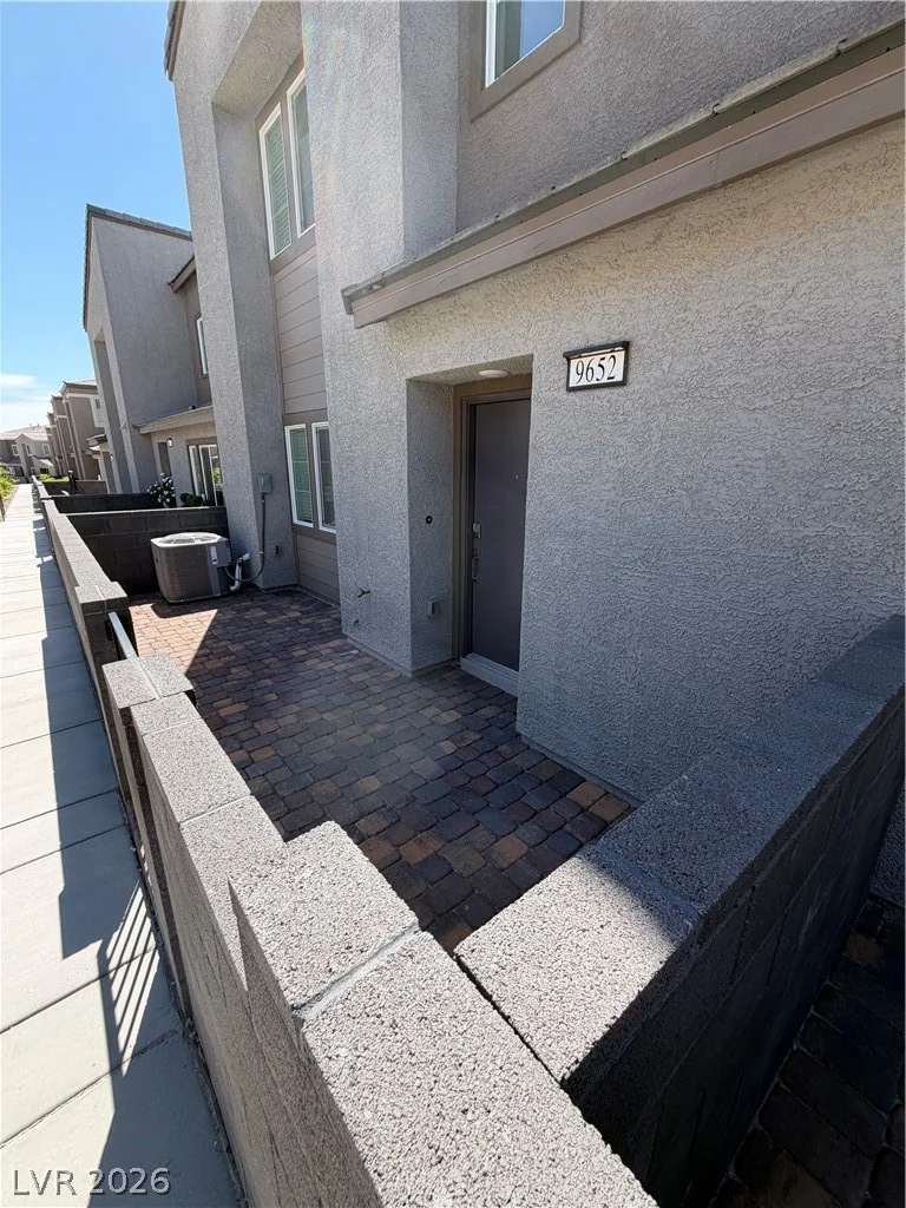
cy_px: 604
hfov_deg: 85.7
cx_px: 453
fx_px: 489
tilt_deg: -16.4
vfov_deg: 102.1
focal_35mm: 14
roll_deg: -2.1
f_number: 2.2
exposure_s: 1/549
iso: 40
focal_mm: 2.22
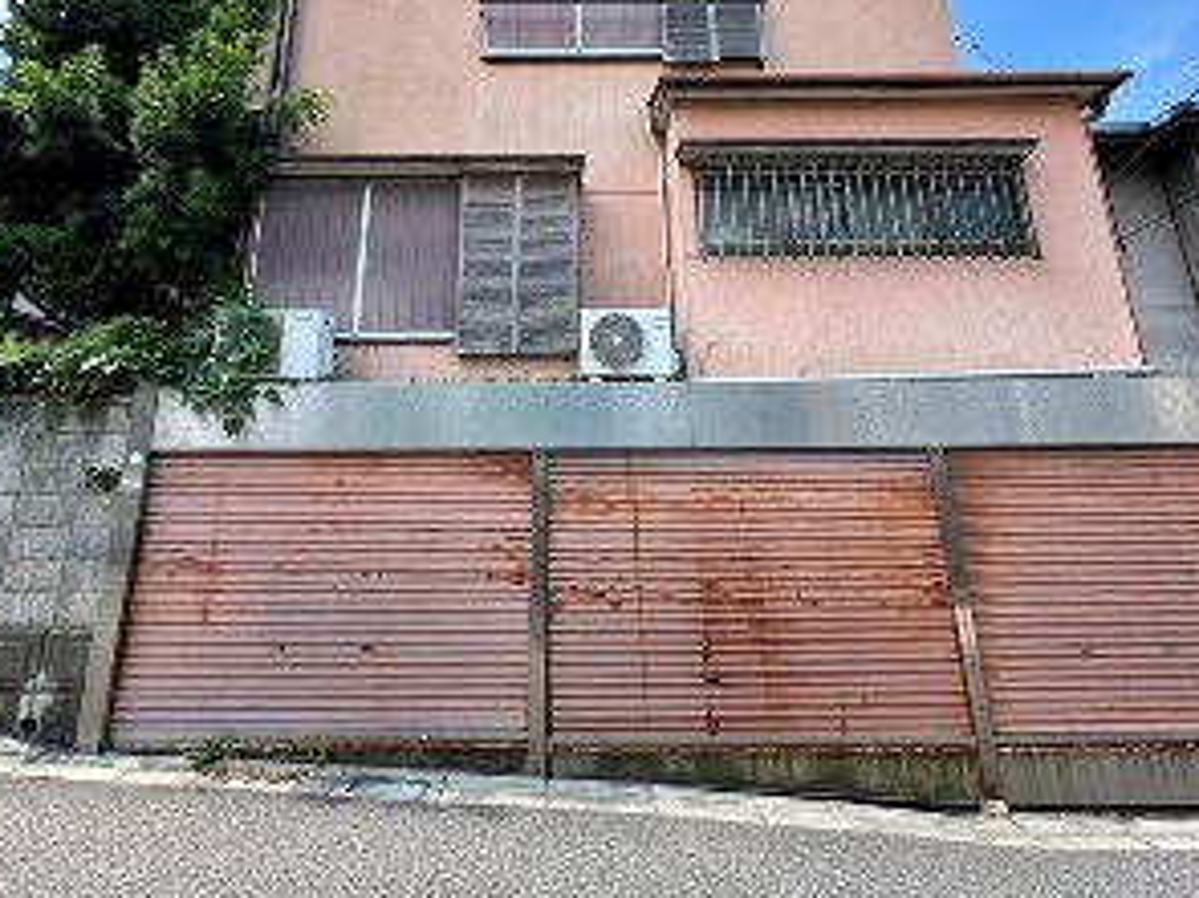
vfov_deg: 66.9
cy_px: 305
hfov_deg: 84.6
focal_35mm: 19
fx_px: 658
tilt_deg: +16.0
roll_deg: +0.5
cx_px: 561
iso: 40
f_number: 2.2
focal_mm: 2.22
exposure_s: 1/493
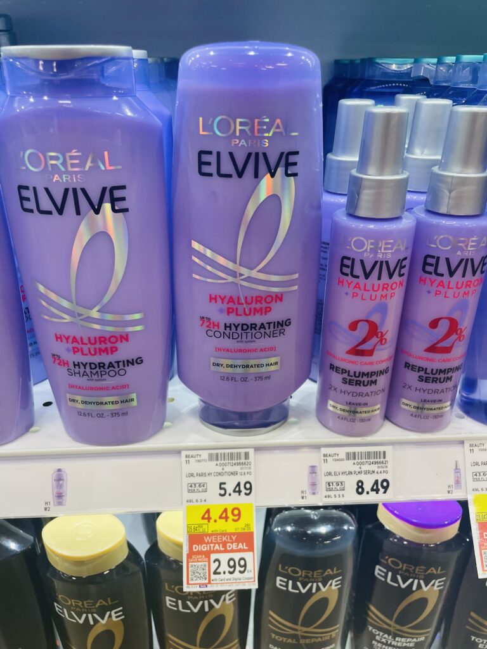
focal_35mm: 26
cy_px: 324
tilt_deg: -27.9
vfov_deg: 67.3
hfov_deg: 53.1
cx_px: 244
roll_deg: -0.2
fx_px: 488
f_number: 1.6
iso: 100
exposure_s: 1/120
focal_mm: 4.2
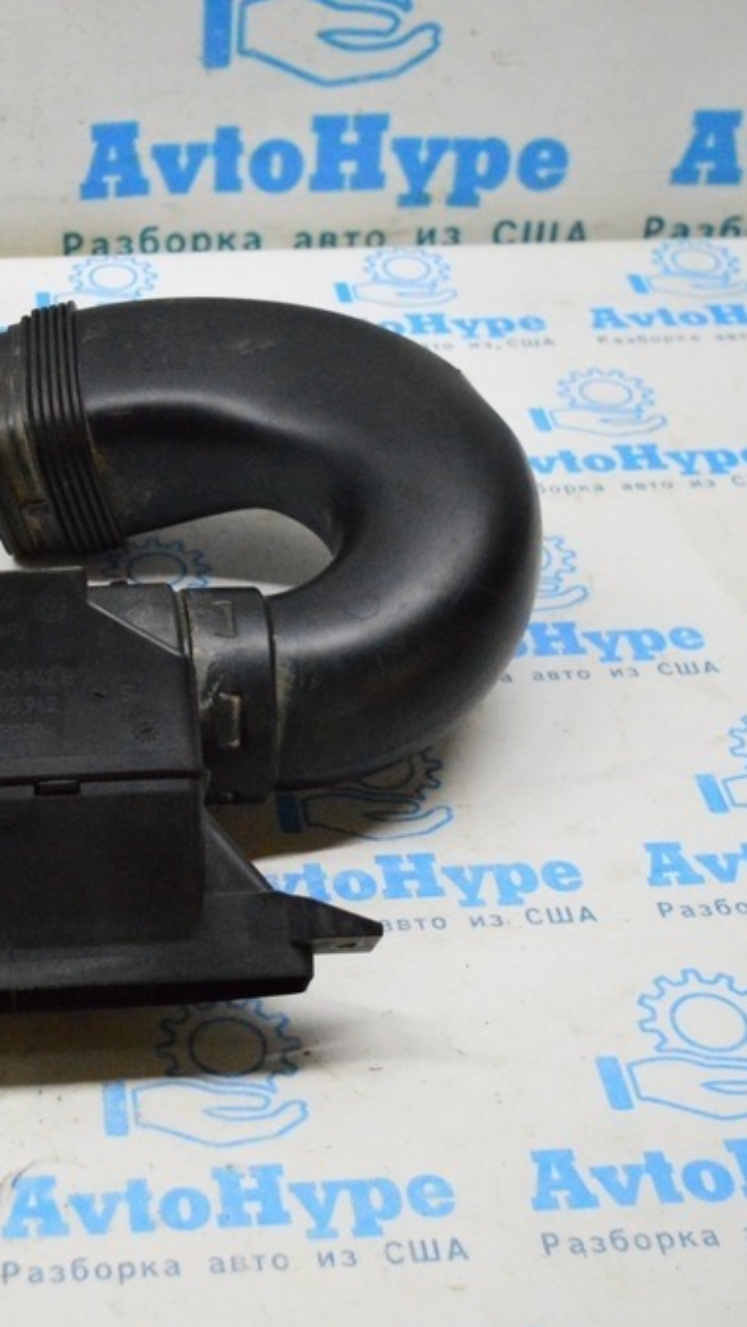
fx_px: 1928
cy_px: 667
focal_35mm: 55
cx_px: 18
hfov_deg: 21.2
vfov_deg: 38.0
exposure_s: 1/800
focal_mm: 23
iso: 6400
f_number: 3.8
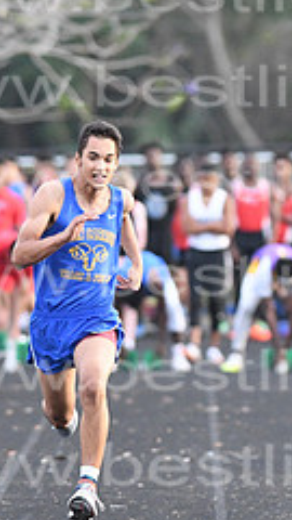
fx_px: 15692
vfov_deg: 1.9
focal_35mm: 1140
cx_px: 385
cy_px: 328
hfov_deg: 1.1
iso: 3200
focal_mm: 300
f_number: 4
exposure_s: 1/1600
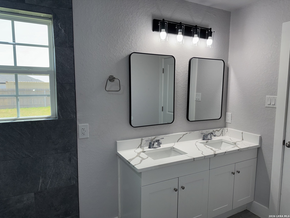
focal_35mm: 24
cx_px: 145
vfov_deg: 56.8
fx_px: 201
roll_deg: -0.8
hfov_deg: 71.6
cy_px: 109
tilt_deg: -7.0
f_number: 1.78
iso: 50
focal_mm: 6.76
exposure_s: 1/284
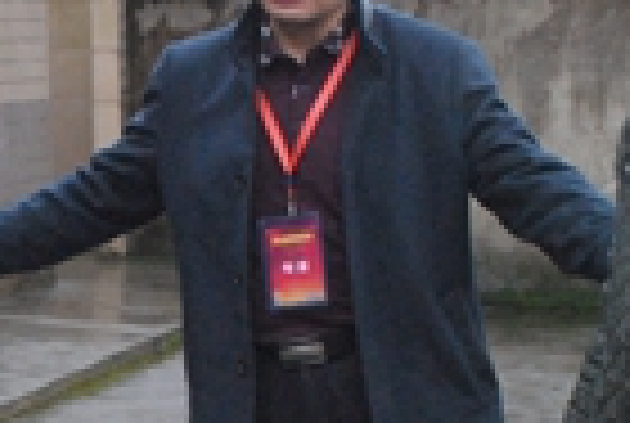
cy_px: 416
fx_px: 2438
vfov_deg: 9.8
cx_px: -45
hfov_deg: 14.4
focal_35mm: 139
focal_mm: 26
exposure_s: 1/200
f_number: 7.1
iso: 1600
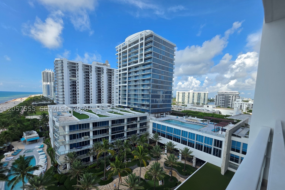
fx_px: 111
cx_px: 145
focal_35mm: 14
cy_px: 109
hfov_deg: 104.2
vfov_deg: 80.7
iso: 32
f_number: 1.9
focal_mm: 2.2
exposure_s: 1/1521
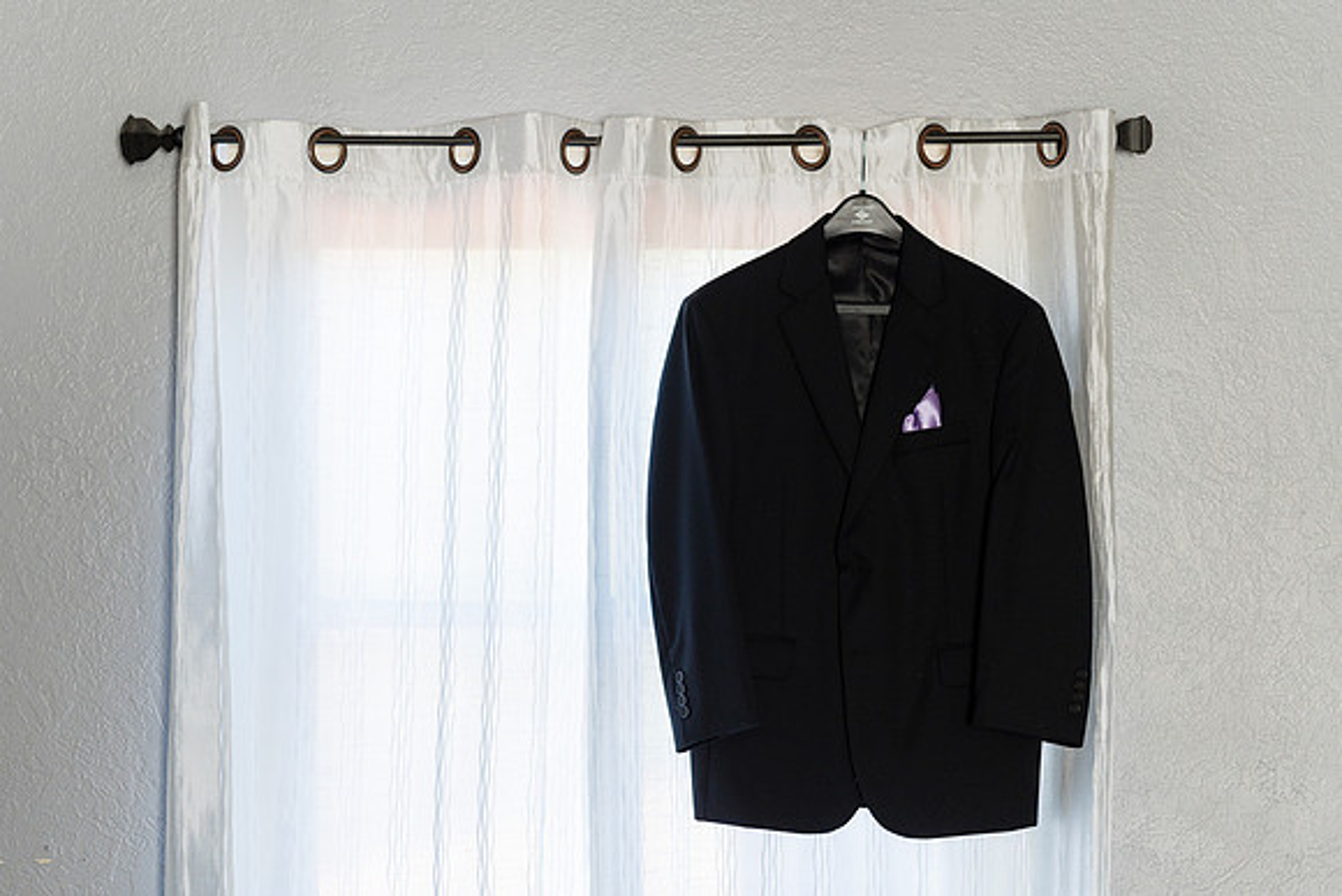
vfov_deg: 16.1
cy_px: 448
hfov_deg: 23.9
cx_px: 671
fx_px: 3169
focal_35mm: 85
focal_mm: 85
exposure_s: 1/400
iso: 250
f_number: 1.4
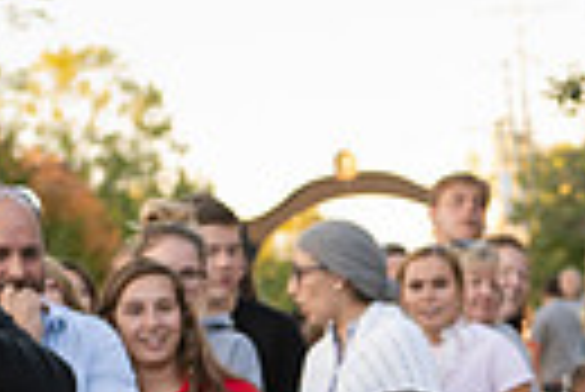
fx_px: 3774
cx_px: 626
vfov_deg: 5.9
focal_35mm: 232
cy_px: 493
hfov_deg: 8.8
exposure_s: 1/320
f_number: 3.5
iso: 640
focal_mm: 52
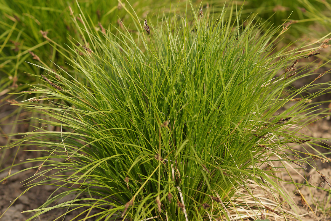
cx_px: 166
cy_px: 110
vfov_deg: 9.1
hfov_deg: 13.7
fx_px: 1379
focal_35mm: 150
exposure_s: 1/320
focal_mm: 100
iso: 100
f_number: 4
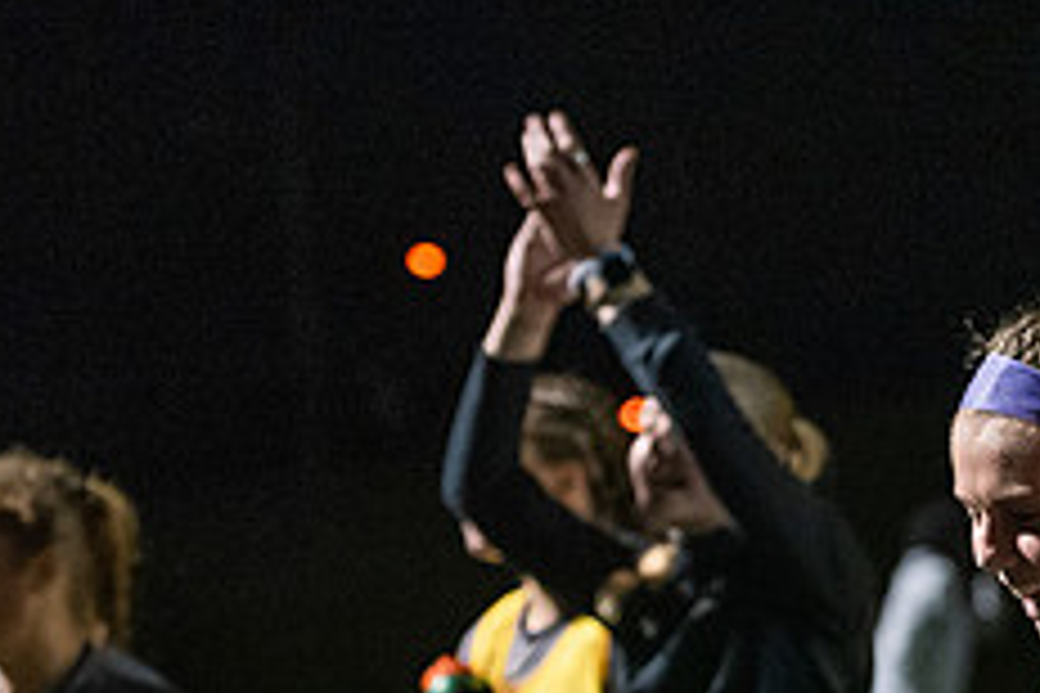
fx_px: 5084
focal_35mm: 176
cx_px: 990
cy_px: 637
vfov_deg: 7.8
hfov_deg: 11.6
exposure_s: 1/800
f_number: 3.2
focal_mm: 70
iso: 8000
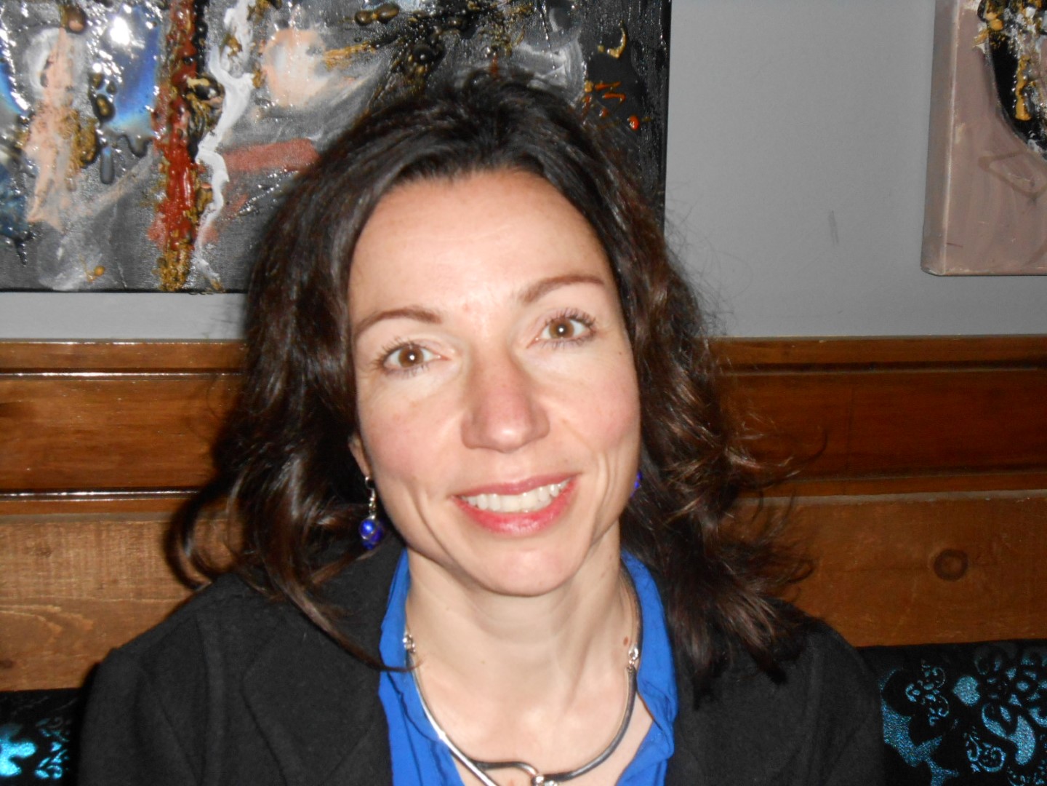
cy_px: 393
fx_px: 1906
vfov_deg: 23.3
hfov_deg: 30.7
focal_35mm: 63
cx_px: 524
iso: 400
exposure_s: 1/60
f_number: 5.6
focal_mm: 11.3
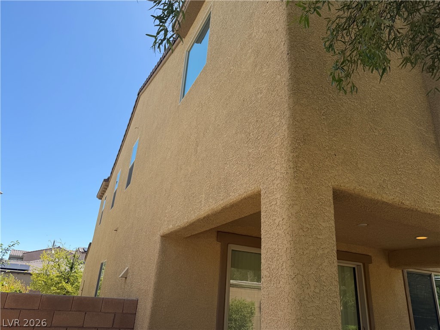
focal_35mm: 24
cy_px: 165
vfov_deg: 56.8
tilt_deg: +23.1
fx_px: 305
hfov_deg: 71.6
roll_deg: -3.5
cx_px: 220
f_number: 1.78
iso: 80
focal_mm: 6.76
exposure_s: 1/2525
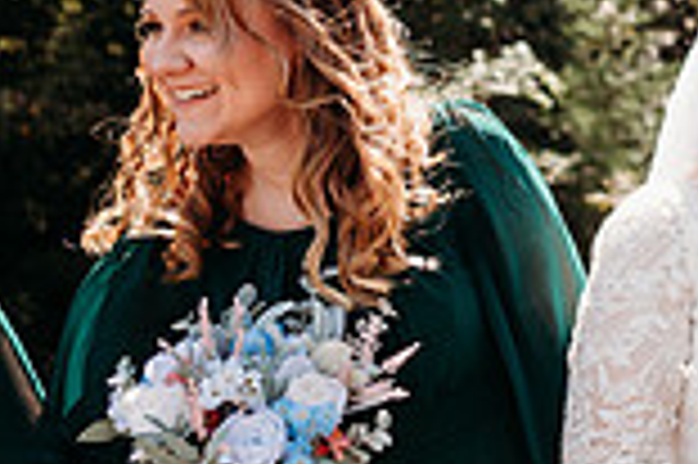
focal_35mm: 90
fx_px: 1743
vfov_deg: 15.0
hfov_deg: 20.5
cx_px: 932
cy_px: 79
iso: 100
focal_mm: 24
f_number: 2.2
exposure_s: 1/1250
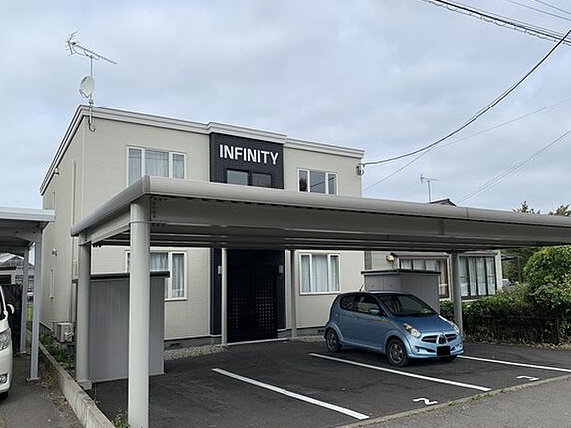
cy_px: 234
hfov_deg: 61.7
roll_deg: +0.8
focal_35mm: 29
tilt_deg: +6.2
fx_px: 478
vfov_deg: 48.1
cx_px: 295
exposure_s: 1/2075
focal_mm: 4.25
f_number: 1.8
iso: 25
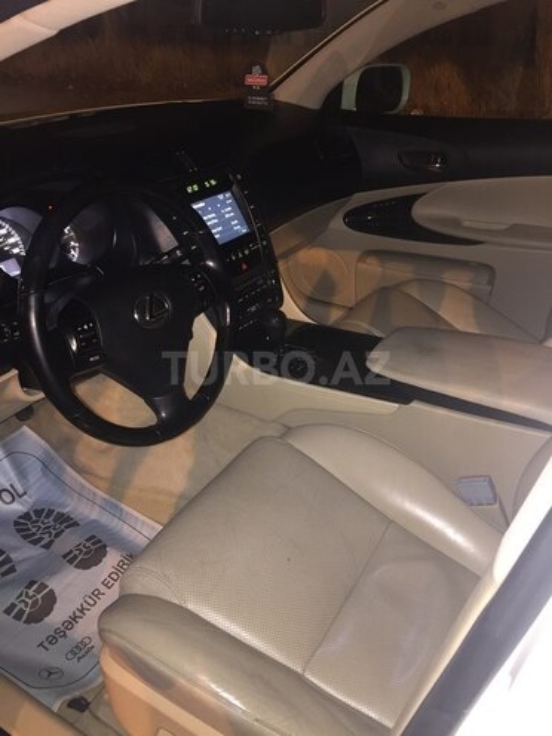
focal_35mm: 29
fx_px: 617
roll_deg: +3.8
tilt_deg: -32.6
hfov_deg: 48.2
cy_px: 368
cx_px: 276
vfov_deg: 61.7
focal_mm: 4.15
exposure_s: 1/17
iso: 200
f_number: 2.2
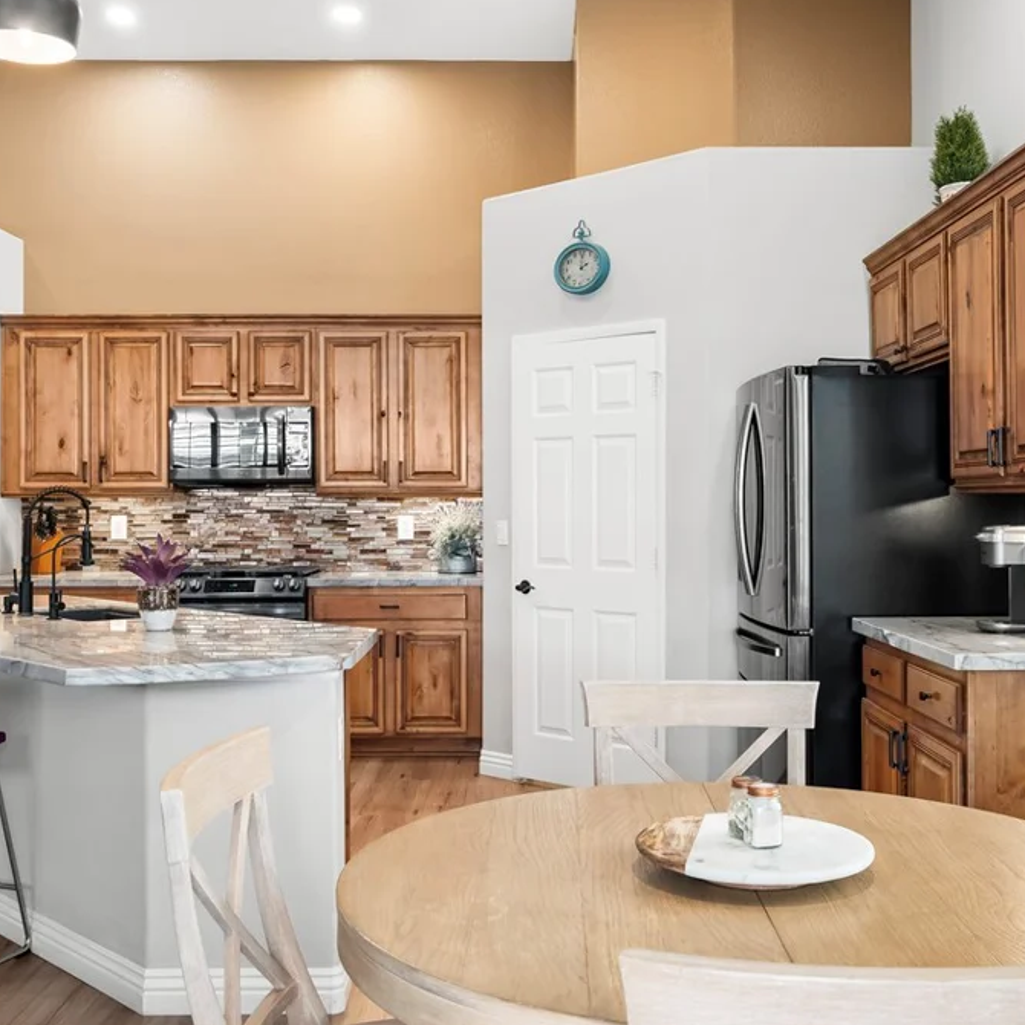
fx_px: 1307
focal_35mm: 39
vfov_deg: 42.8
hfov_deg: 42.8
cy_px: 506
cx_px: 540
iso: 400
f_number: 8
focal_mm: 20
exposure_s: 1/10
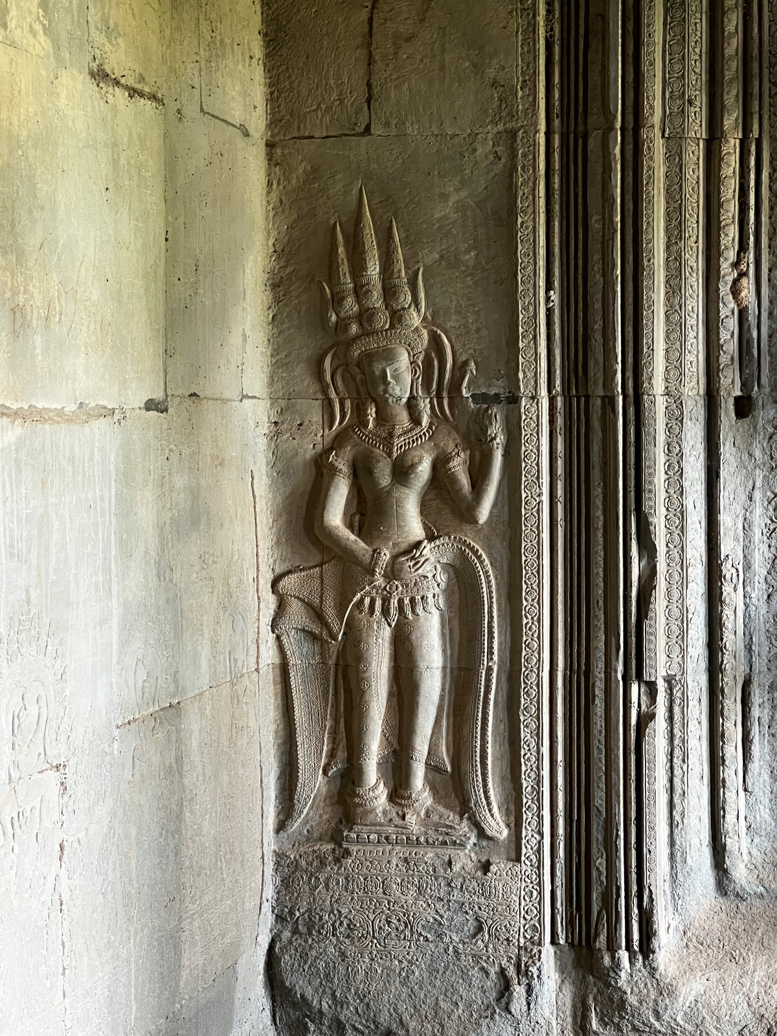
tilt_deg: -2.4
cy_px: 518
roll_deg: +0.4
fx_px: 2304
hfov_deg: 19.1
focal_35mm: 77
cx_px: 388
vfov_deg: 25.3
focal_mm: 9
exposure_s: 1/60
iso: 640
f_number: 2.8
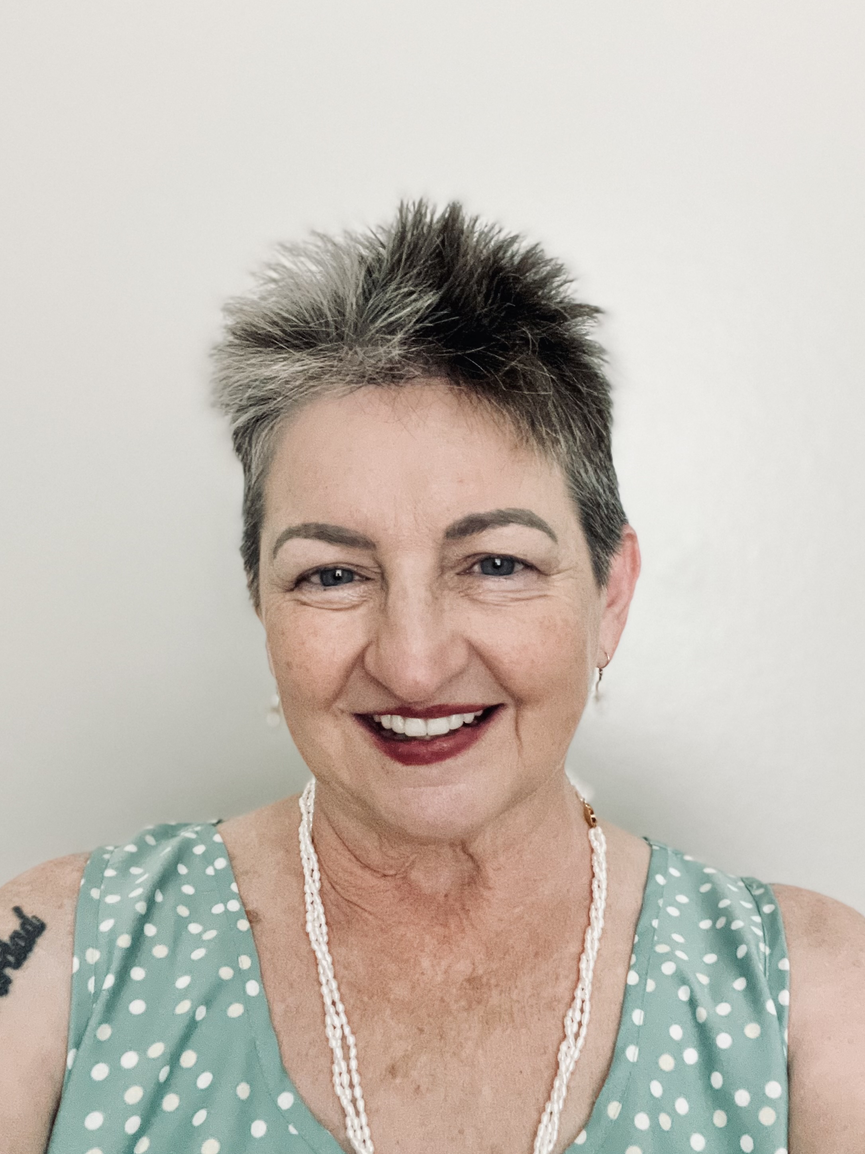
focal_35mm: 32
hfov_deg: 44.1
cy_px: 593
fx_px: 1066
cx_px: 449
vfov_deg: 56.8
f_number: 2.2
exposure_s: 1/24
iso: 800
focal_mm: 2.71
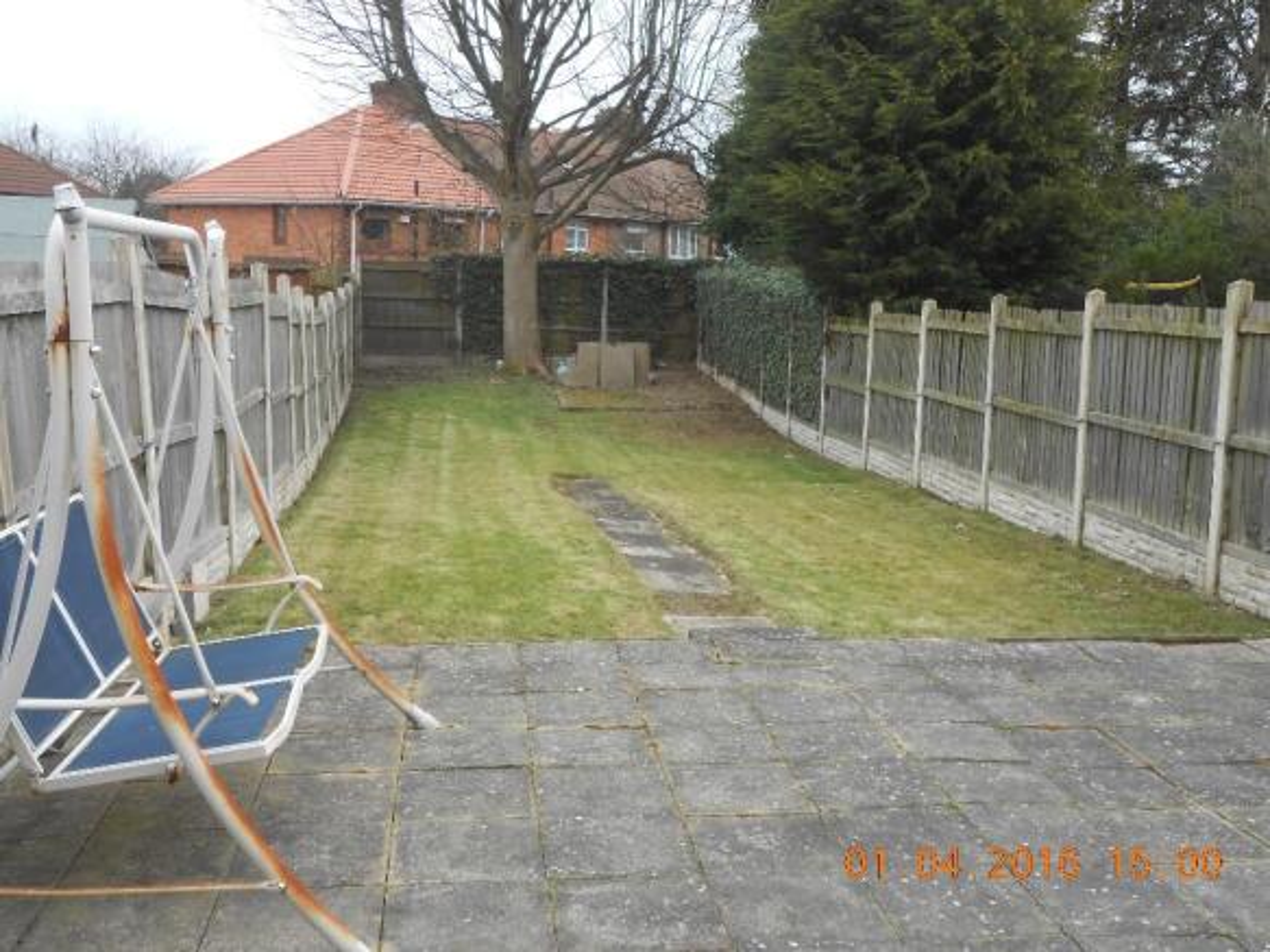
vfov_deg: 37.7
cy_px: 476
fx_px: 1394
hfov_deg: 49.0
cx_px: 635
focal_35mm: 38
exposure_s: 1/160
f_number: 4.2
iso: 80
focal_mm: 6.8
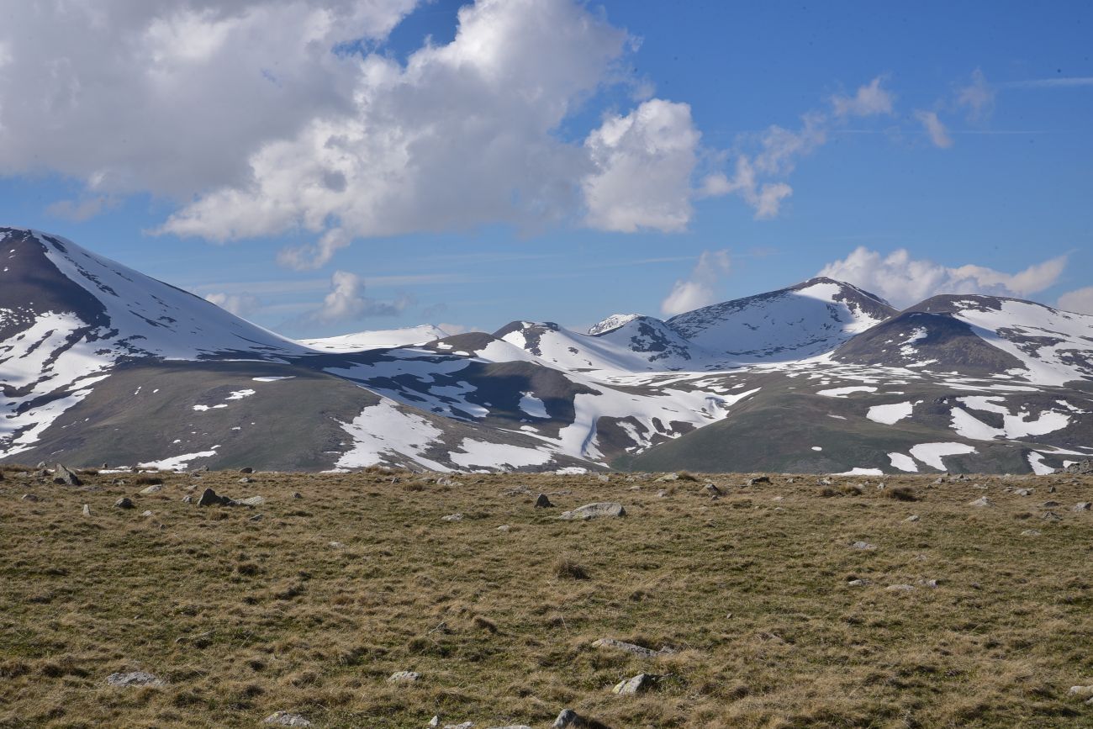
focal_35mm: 50
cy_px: 364
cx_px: 546
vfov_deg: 27.0
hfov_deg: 39.6
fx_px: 1518
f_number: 20
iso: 160
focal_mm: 50
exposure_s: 1/125
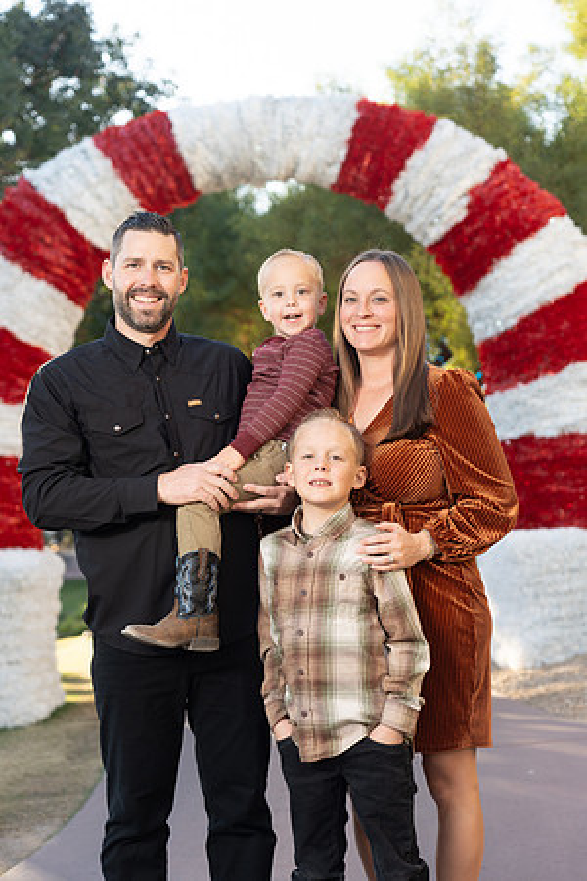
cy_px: 440
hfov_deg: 21.6
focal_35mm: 63
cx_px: 294
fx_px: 1541
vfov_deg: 31.9
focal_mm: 63
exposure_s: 1/200
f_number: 4
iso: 160
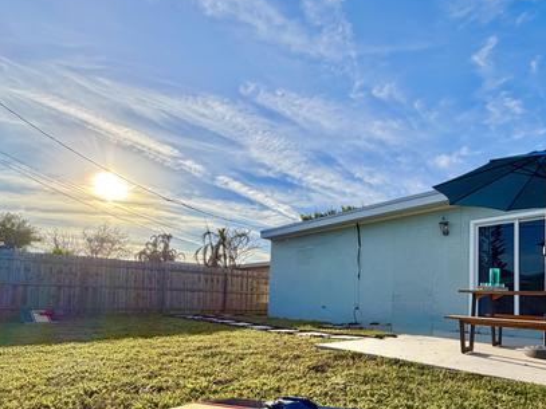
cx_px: 321
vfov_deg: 59.3
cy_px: 280
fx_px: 347
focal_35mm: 22
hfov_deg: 75.8
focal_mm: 2.22
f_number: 2.2
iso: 25
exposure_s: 1/1189
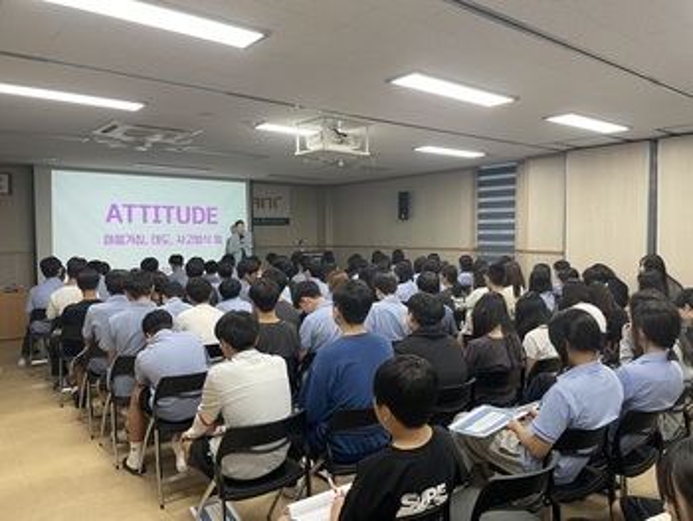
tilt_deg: -1.9
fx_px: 521
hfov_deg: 67.3
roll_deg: +1.0
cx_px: 346
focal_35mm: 26
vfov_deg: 53.1
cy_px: 260
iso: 80
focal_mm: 4.2
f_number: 1.6
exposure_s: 1/60
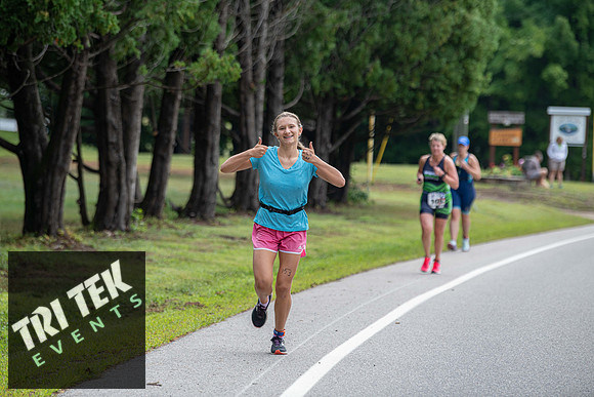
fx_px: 2806
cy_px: 198
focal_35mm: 170
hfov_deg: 12.1
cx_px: 297
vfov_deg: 8.1
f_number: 4
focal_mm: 170
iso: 200
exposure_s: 1/250
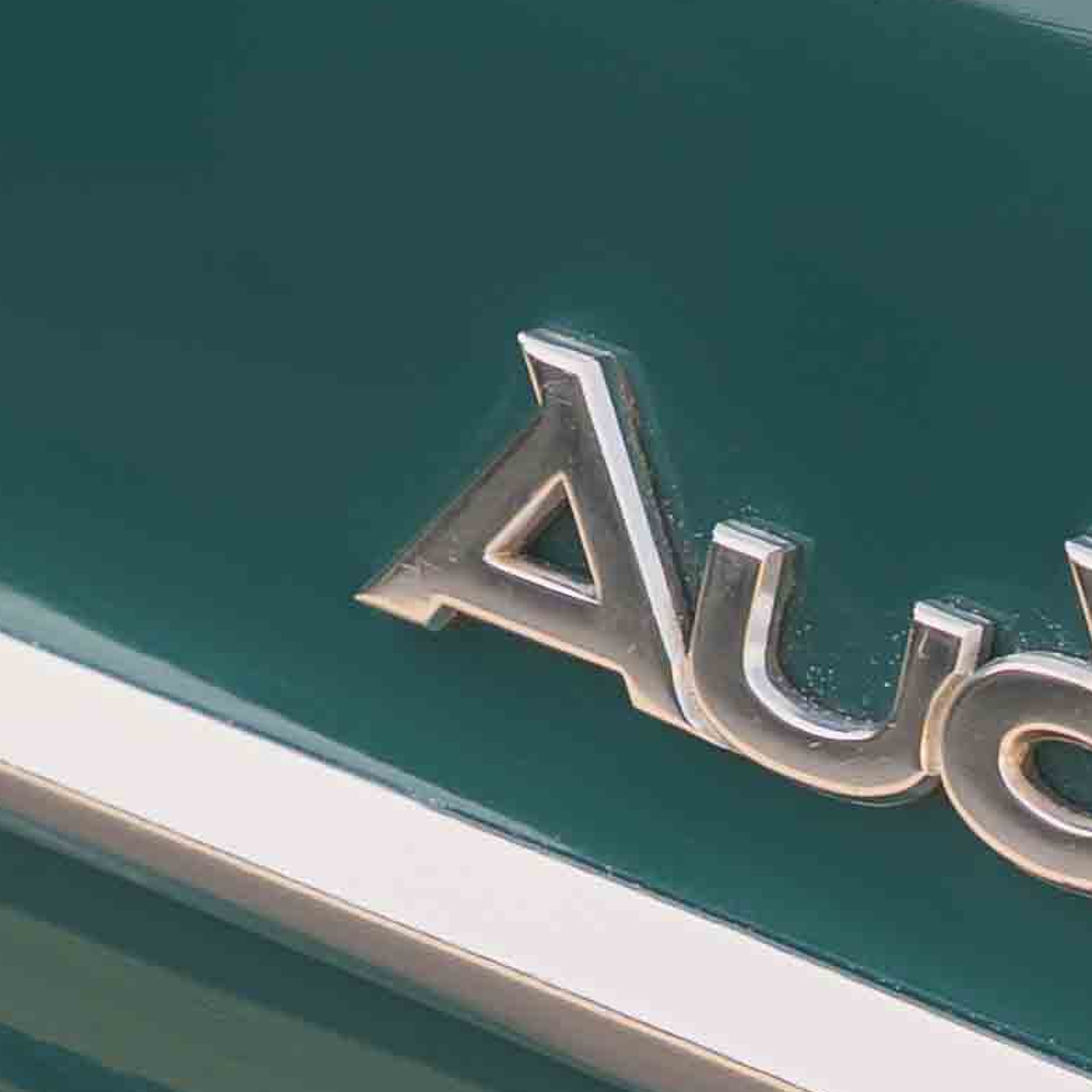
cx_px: 359
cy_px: 675
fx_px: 13741
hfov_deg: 4.6
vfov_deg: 4.6
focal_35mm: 385
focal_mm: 59
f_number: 5
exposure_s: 1/160
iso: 125
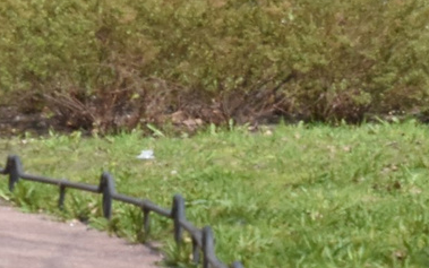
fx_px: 4226
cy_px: 90
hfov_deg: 5.8
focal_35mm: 361
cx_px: 5
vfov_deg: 3.6
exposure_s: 1/500
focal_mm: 35
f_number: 11
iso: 800
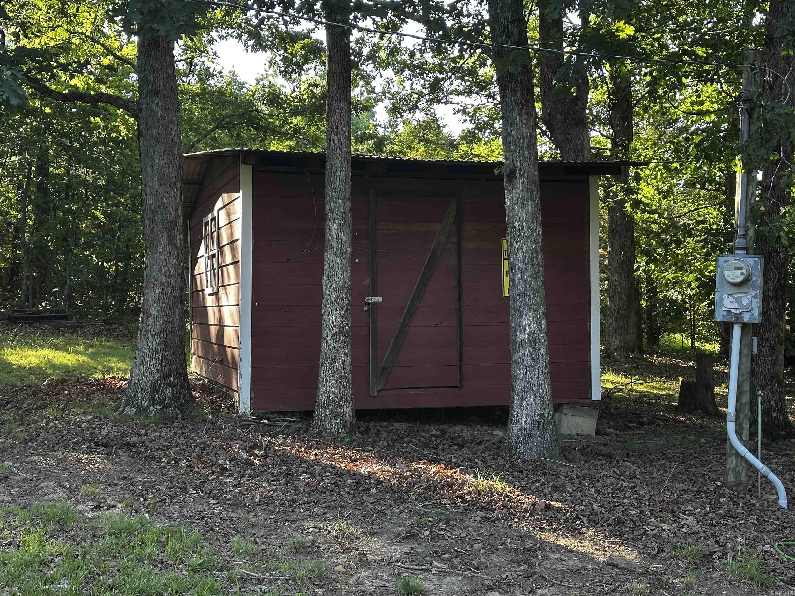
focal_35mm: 48
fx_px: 1102
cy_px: 298
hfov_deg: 39.7
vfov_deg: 30.3
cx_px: 398
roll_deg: +0.1
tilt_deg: -0.5
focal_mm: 6.86
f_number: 1.78
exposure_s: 1/122
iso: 80
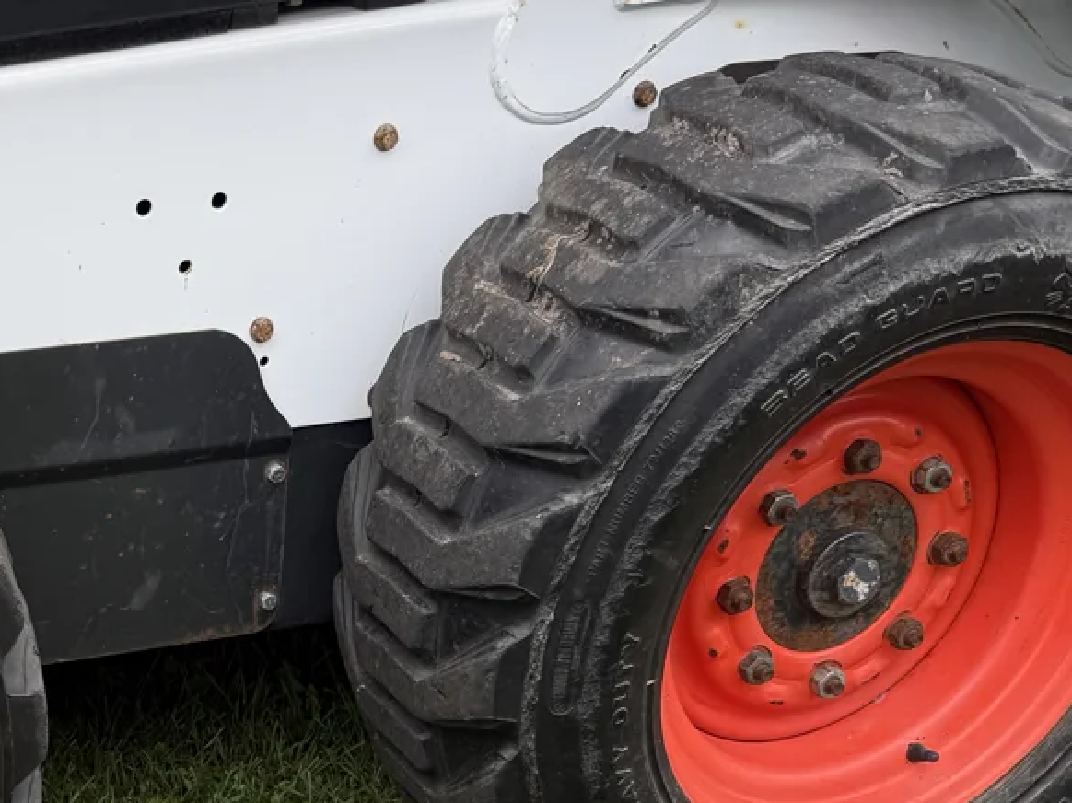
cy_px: 862
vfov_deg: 21.2
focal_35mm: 66
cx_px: 42
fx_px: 2043
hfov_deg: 27.9
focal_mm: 6.76
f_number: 1.78
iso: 80
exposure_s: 1/184
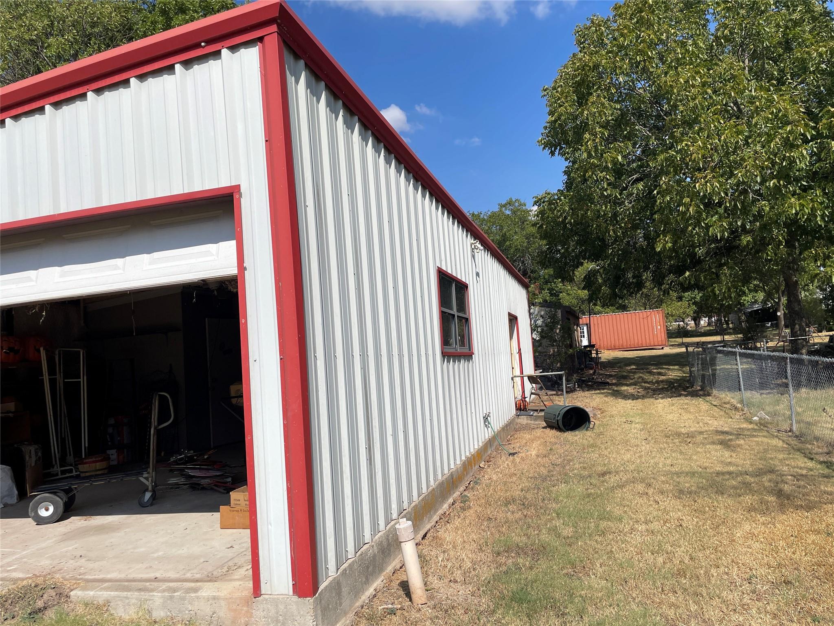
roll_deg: +5.0
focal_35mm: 26
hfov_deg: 67.3
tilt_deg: +4.0
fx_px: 626
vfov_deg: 53.1
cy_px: 313
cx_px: 417
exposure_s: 1/6494
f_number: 1.6
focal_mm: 4.2
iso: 32
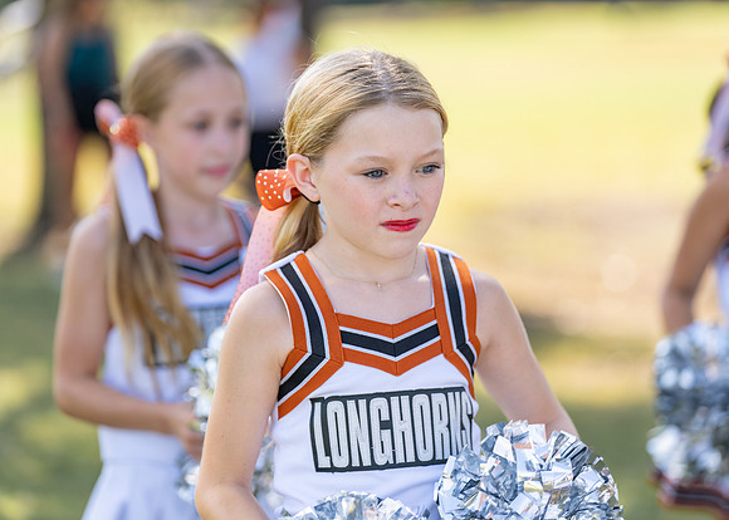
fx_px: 2944
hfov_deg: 14.1
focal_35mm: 142
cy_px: 260
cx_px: 364
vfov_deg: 10.1
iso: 250
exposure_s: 1/1000
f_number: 2.8
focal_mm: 134
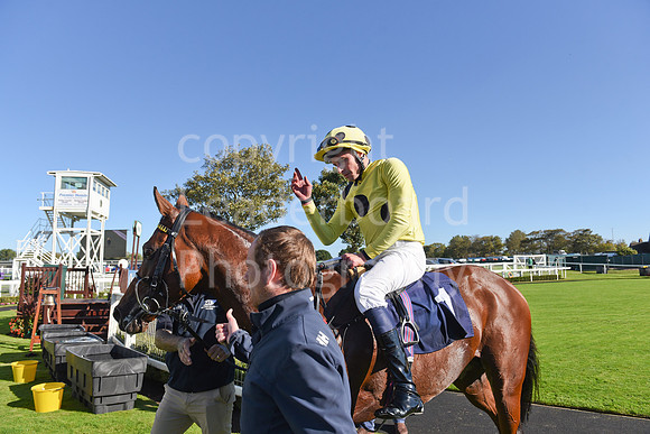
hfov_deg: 73.7
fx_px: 433
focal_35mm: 24
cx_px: 325
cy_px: 217
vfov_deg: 53.2
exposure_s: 1/2500
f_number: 5.6
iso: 400
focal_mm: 24
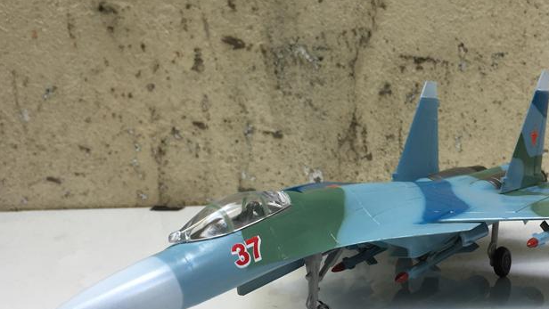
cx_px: 341
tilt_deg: -9.2
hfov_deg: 48.9
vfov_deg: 28.9
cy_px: 191
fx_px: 597
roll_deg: -0.2
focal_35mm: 41
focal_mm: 4.15
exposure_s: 1/100
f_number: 2.2
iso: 50
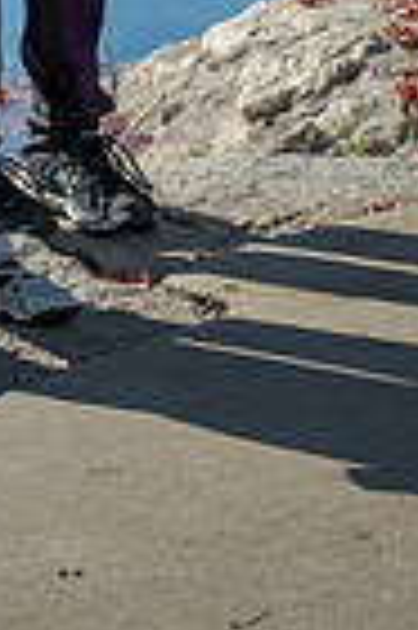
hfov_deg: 5.0
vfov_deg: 7.3
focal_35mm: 276
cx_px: -36
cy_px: -364
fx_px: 4819
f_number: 6.3
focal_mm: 86
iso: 400
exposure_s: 1/800
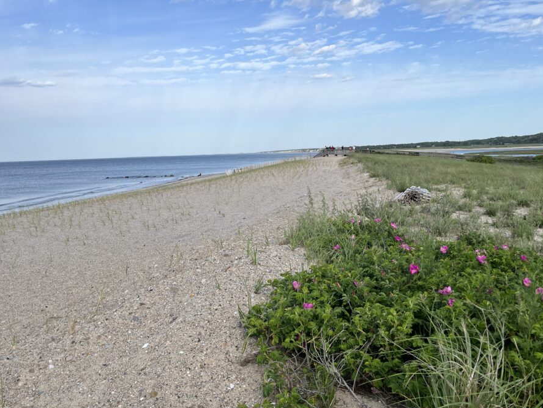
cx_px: 264
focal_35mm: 30
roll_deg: +2.4
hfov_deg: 59.9
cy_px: 206
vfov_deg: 46.8
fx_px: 471
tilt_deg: -6.8
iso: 50
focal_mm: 5.1
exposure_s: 1/2571
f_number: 1.6
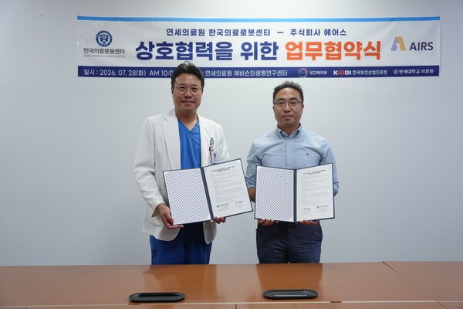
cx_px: 232
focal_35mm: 35
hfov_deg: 54.4
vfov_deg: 37.9
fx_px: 450
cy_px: 154
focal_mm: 35
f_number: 4
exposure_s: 1/160
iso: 1250
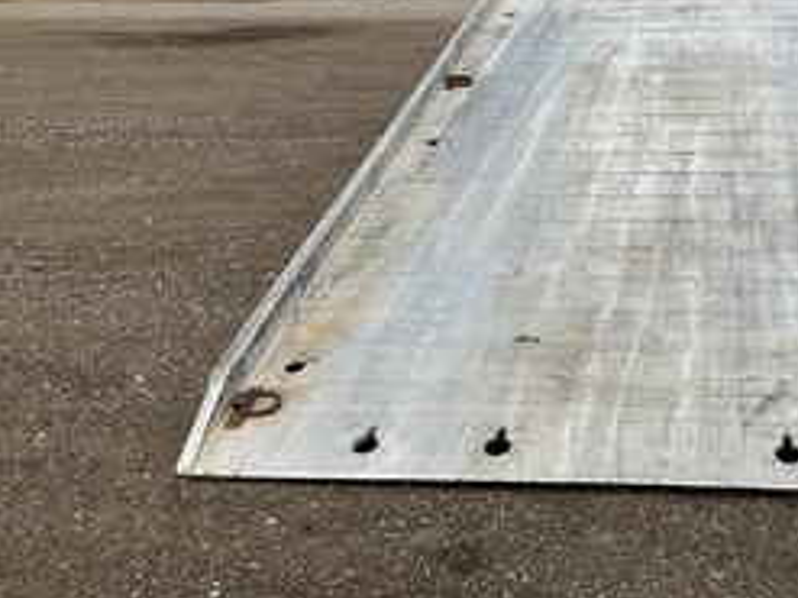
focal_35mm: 47
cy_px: 213
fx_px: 1083
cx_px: 643
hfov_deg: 38.8
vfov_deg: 30.7
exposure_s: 1/2227
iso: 25
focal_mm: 3
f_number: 1.8
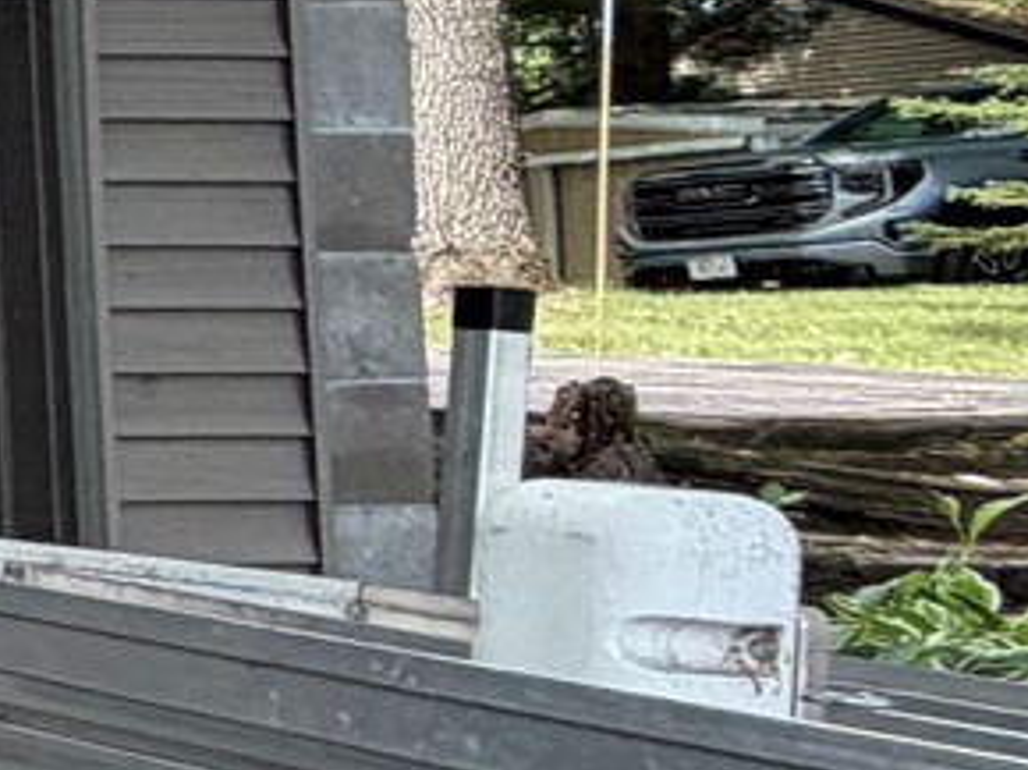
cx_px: -2283
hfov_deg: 10.6
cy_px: 177
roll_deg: +0.3
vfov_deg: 14.8
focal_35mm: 99
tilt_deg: +3.7
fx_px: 2938
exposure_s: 1/502
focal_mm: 2.22
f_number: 2.2
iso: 64
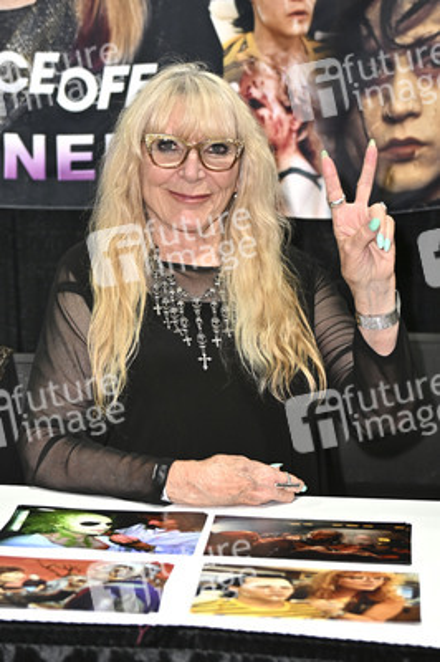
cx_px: 220
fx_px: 826
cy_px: 331
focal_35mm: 45
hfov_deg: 29.8
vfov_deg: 43.6
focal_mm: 45
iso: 400
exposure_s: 1/250
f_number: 2.2
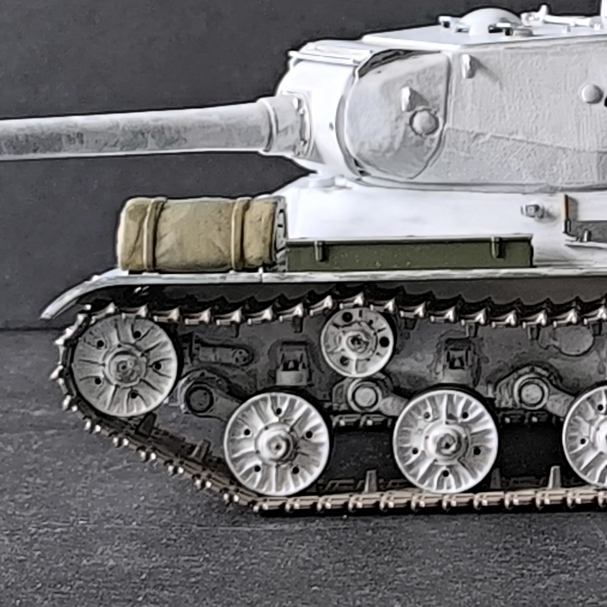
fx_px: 3293
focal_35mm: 166
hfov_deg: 10.4
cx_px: 705
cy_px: 81
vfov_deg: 10.5
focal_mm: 6.14
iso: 1000
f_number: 1.65
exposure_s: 1/50
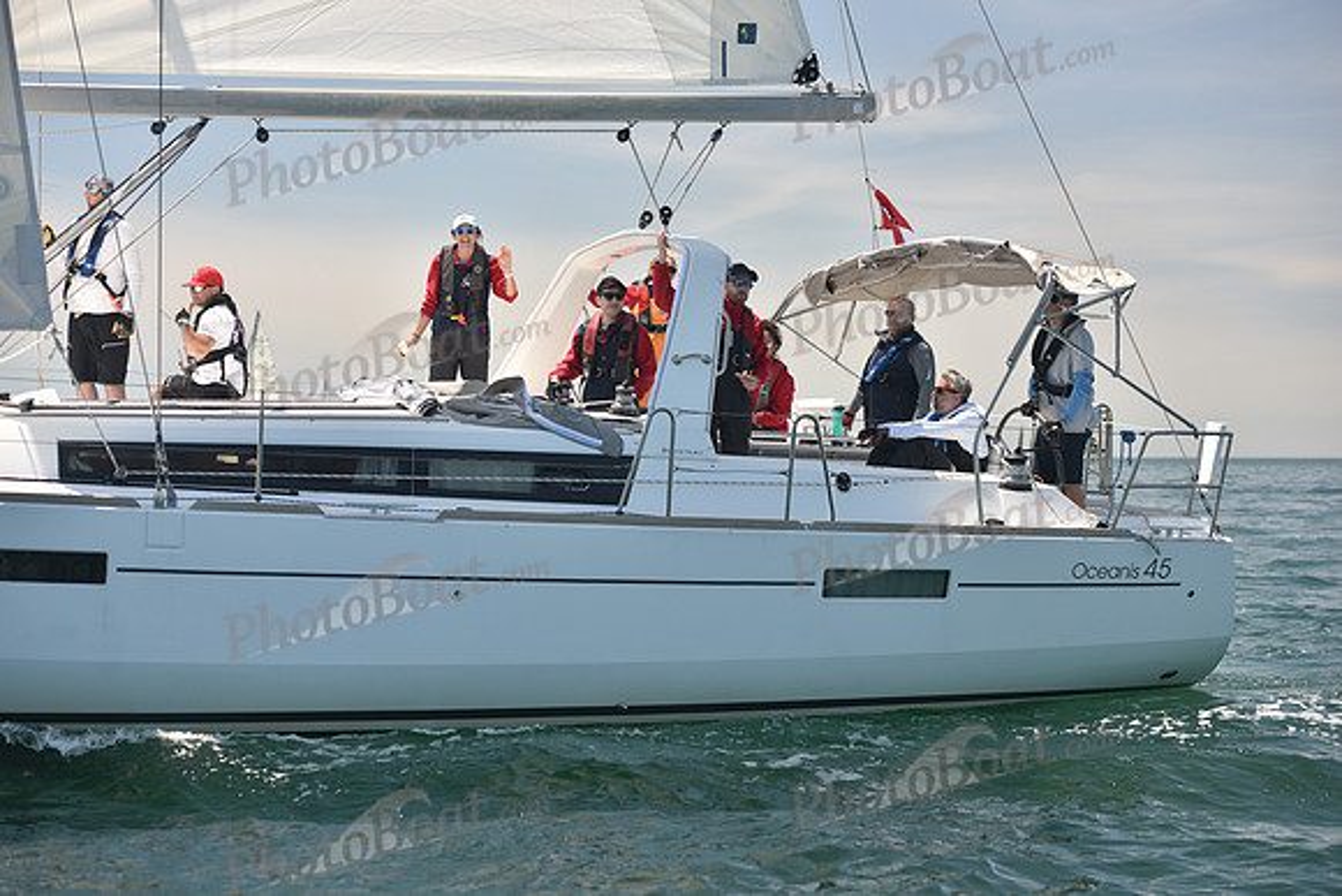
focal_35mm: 75
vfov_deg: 18.2
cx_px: 671
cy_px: 448
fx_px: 2796
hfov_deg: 27.0
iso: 250
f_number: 4
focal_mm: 75
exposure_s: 1/800
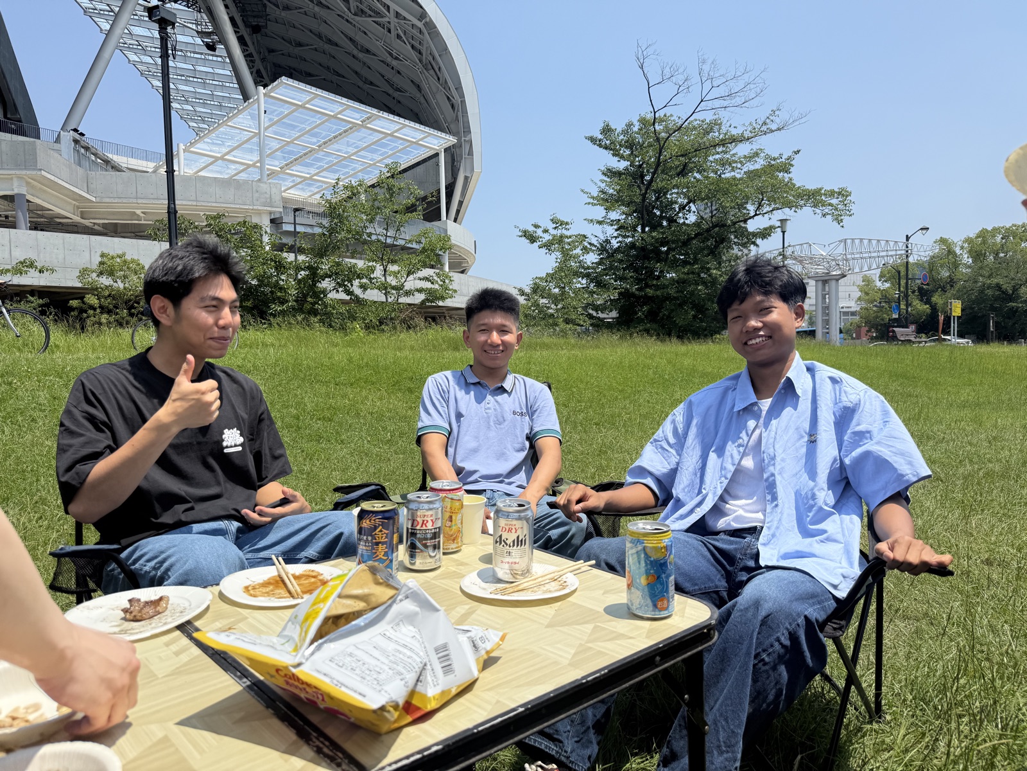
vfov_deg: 56.8
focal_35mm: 24
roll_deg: +1.5
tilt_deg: -0.9
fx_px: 712
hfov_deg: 71.6
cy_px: 386
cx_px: 514
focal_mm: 6.76
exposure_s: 1/5714
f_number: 1.78
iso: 80
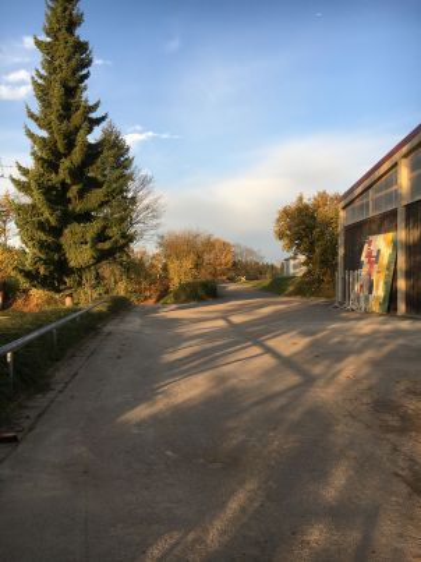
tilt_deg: -0.6
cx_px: 210
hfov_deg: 48.2
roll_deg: -0.2
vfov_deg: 61.7
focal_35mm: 29
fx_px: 471
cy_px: 281
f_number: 2.2
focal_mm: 4.15
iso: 25
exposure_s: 1/384
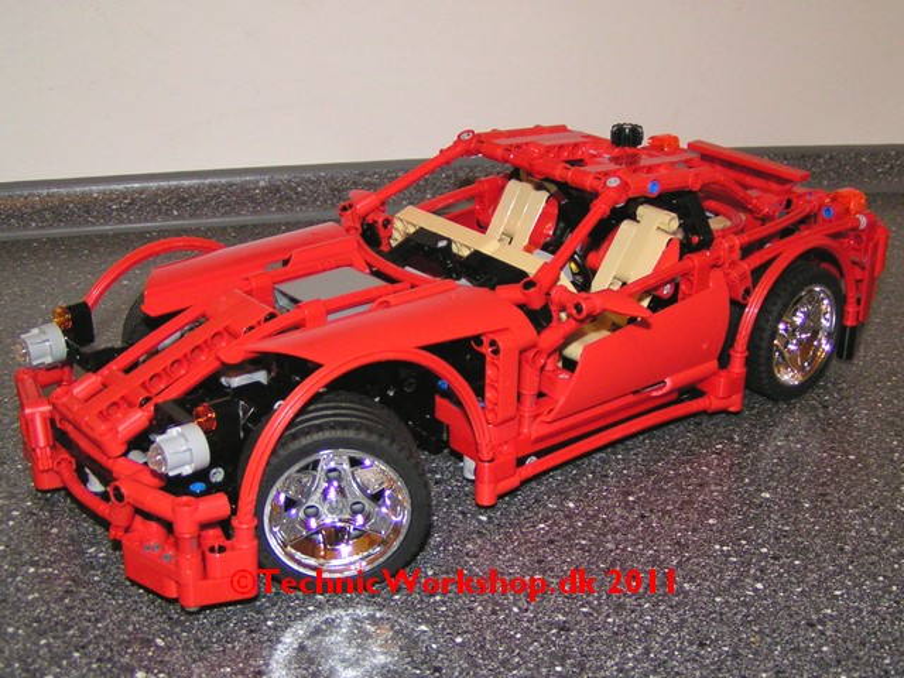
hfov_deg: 49.0
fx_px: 992
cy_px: 339
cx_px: 452
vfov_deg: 37.7
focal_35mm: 38
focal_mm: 5.8
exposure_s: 1/40
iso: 200
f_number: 2.8
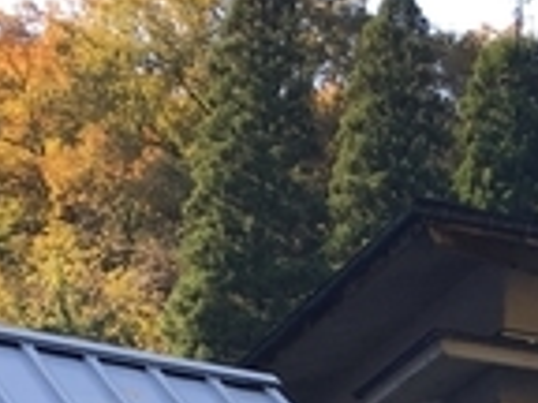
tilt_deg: +3.5
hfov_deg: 11.9
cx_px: 687
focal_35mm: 161
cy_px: 903
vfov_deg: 8.6
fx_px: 2502
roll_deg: -2.0
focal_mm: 4.15
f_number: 2.2
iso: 25
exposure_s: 1/300
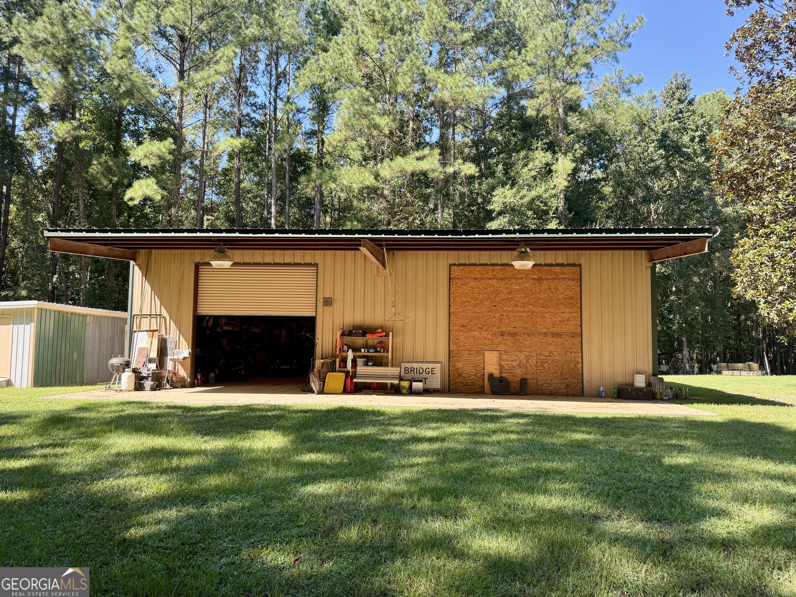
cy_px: 298
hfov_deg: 71.6
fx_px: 552
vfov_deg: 56.8
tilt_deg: +4.5
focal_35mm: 24
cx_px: 398
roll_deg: +0.2
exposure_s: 1/728
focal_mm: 6.76
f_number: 1.78
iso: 100
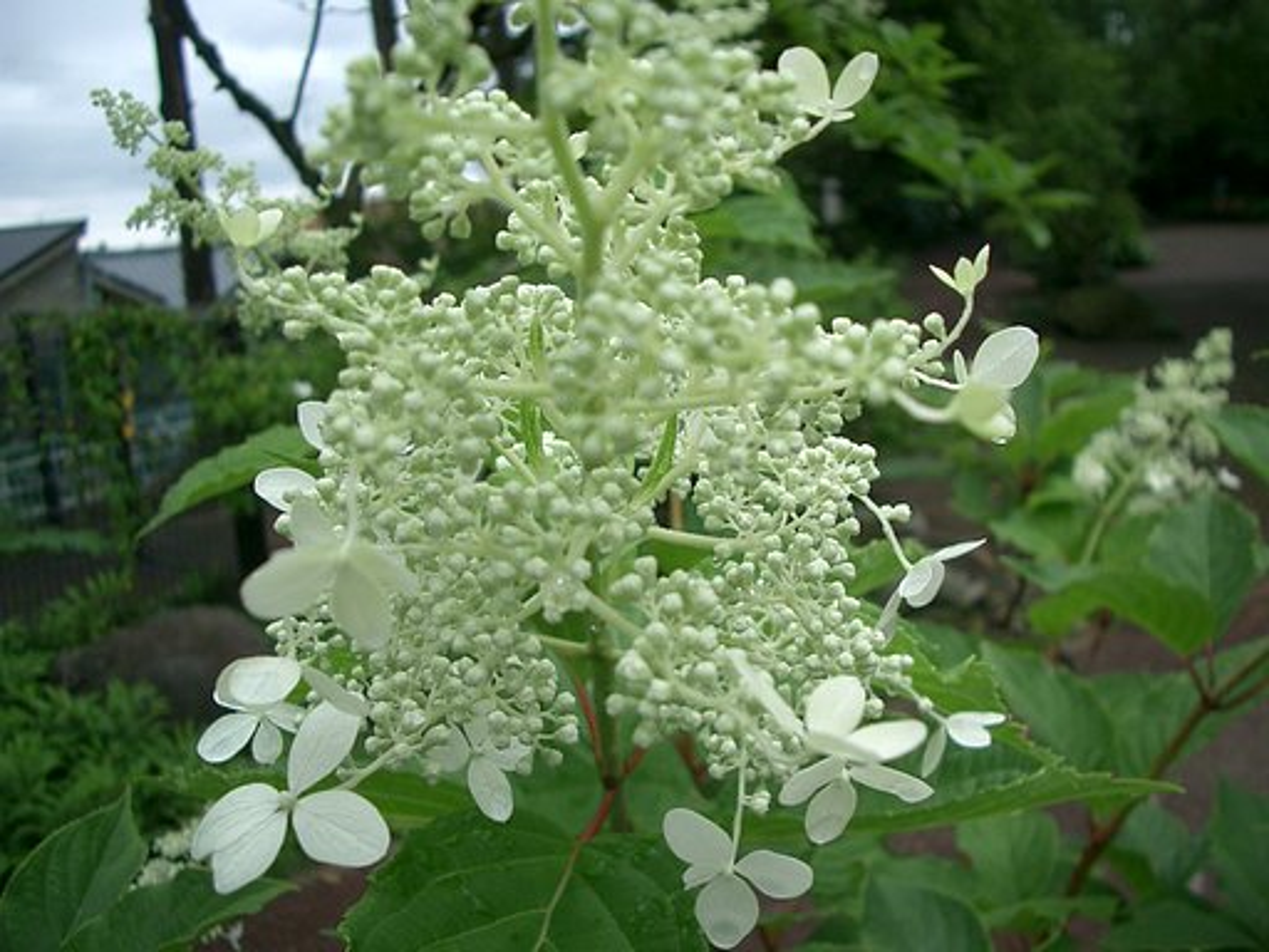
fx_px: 1283
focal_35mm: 35
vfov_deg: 40.7
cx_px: 634
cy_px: 476
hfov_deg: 52.6
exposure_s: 1/250
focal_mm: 5.8
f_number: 2.6
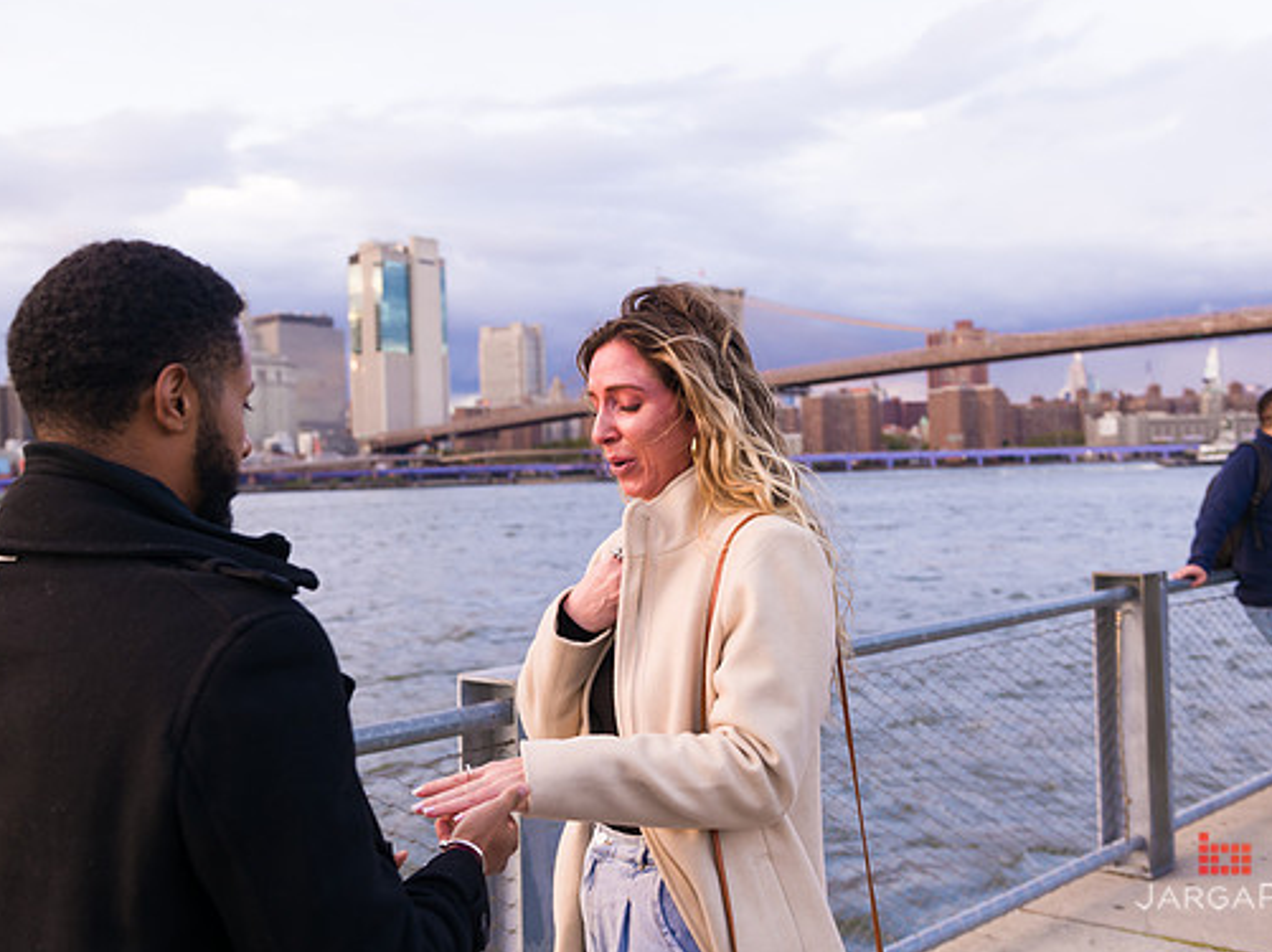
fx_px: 1432
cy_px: 473
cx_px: 642
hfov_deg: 47.9
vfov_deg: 36.8
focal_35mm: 39
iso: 250
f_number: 4
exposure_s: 1/200
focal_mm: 35
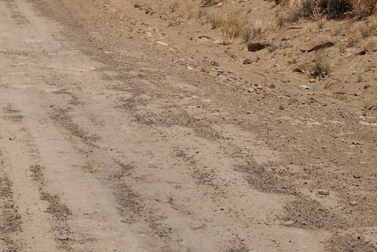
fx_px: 1592
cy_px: -100
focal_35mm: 152
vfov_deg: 8.9
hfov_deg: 13.1
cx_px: -88
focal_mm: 46
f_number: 25
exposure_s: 1/100
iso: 100
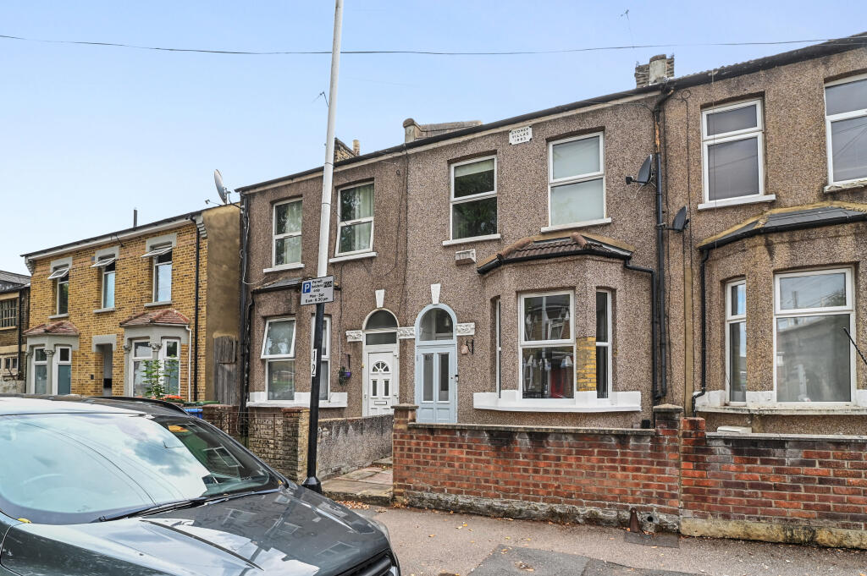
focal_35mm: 14
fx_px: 337
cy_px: 288
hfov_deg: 104.3
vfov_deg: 81.1
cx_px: 434
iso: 640
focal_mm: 14
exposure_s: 1/160
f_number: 7.1
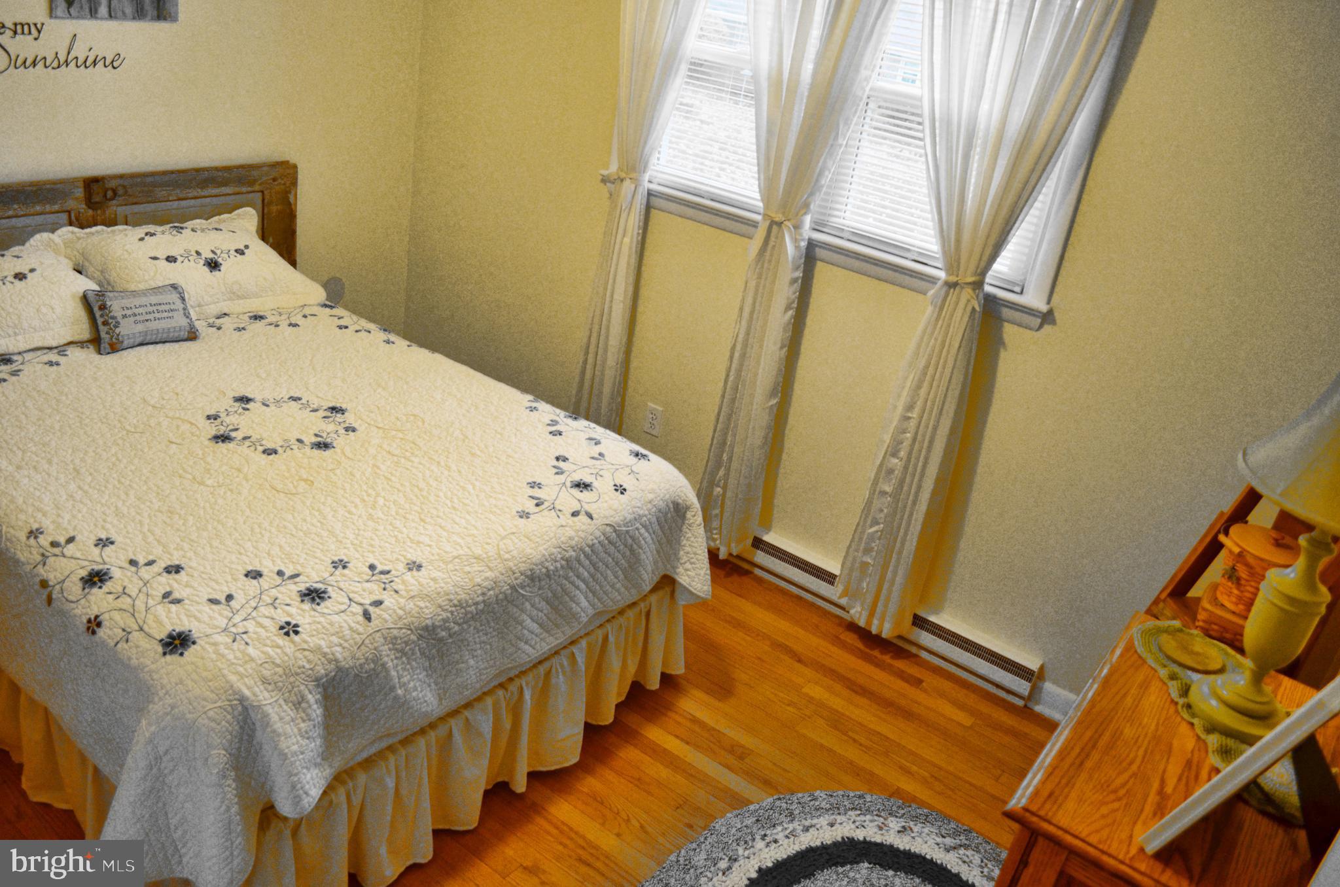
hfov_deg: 67.5
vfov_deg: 47.7
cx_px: 670
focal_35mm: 27
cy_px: 444
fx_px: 1003
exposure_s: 1/100
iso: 800
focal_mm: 18
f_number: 3.5
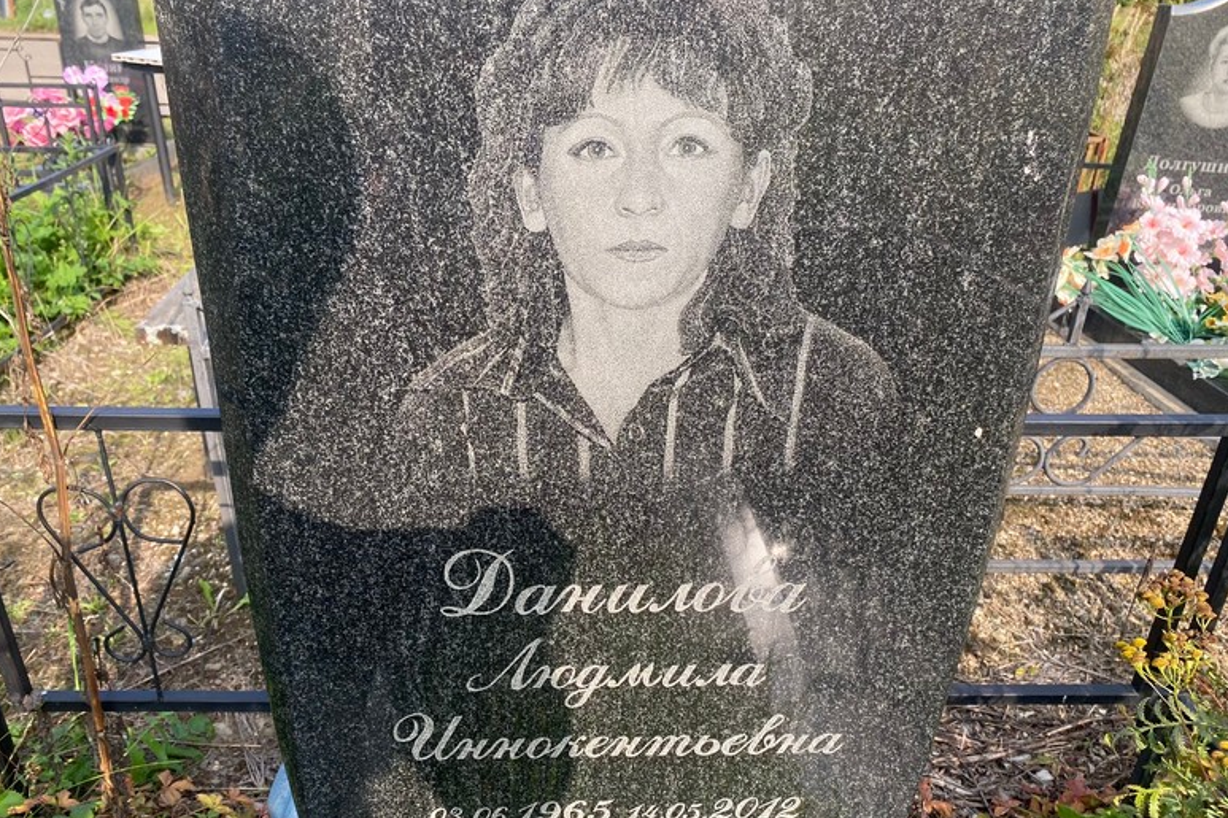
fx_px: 955
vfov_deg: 46.3
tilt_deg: -26.3
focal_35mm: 28
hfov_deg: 65.5
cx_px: 602
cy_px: 446
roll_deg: -0.2
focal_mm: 4.25
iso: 32
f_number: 1.8
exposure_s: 1/1170
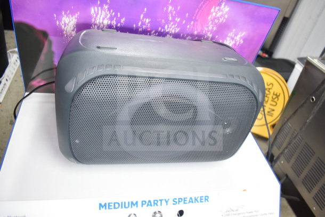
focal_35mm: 27
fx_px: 244
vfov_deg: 48.0
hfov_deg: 67.4
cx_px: 162
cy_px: 108
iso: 720
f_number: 3.5
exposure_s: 1/30
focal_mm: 18
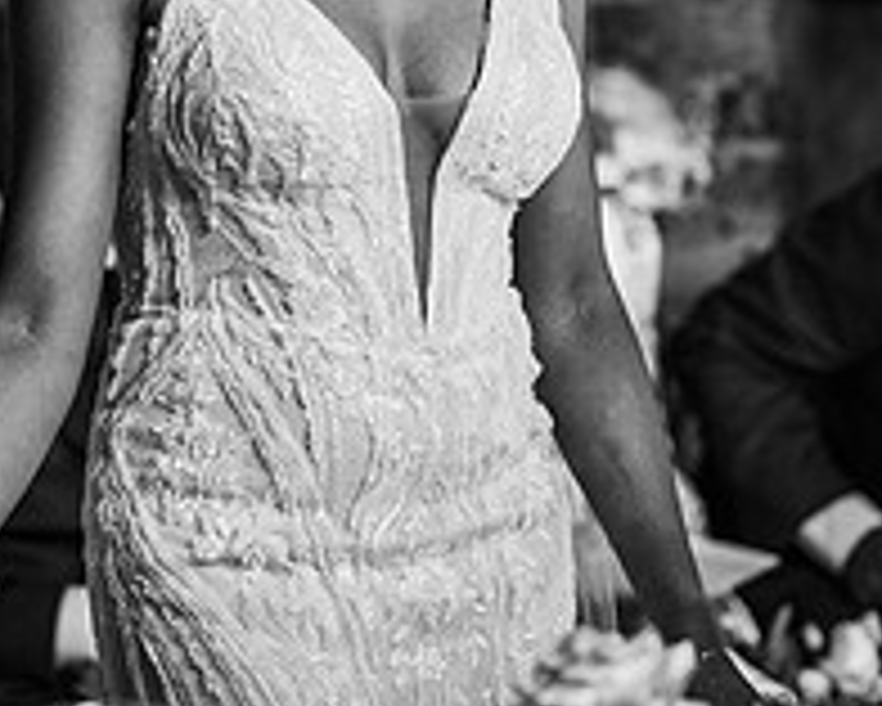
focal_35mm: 236
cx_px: 63
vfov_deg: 6.5
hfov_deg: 8.2
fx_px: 6164
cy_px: -148
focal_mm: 85
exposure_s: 1/200
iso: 450
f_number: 2.5
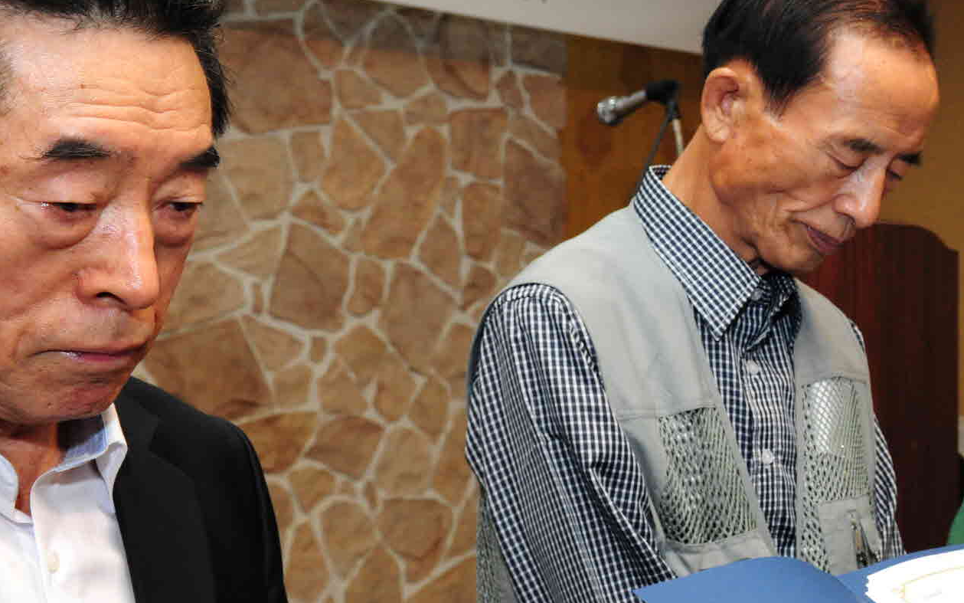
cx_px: 1107
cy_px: 365
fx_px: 1865
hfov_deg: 26.3
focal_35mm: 71
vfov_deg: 18.3
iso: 1600
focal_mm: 29
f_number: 7.1
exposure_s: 1/160
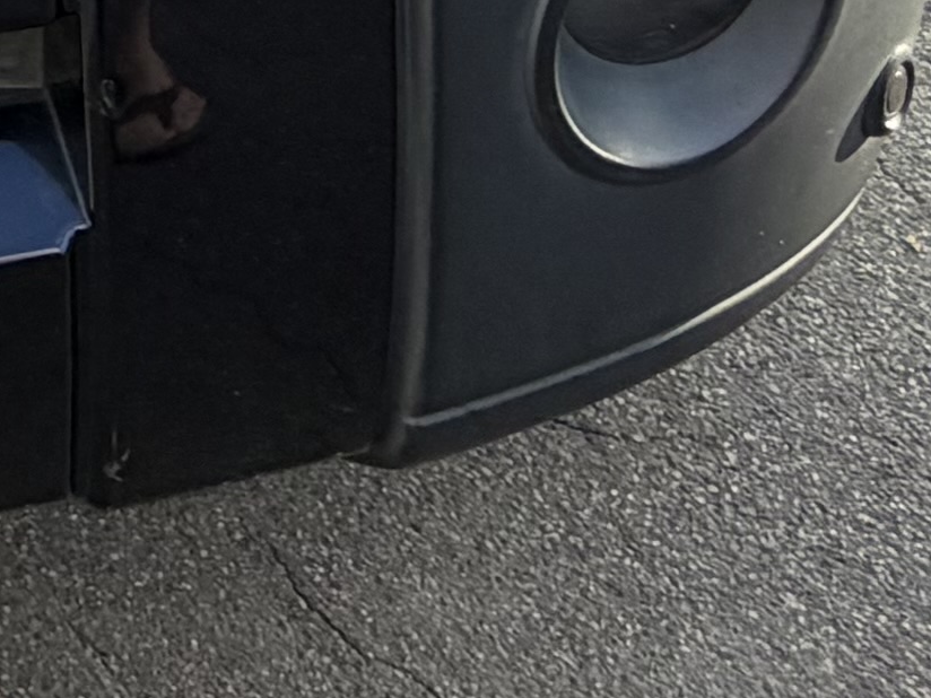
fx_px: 2609
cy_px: -726
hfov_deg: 17.2
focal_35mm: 97
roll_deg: +3.9
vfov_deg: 13.1
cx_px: -650
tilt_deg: -18.6
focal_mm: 2.22
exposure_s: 1/291
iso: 50
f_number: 2.2
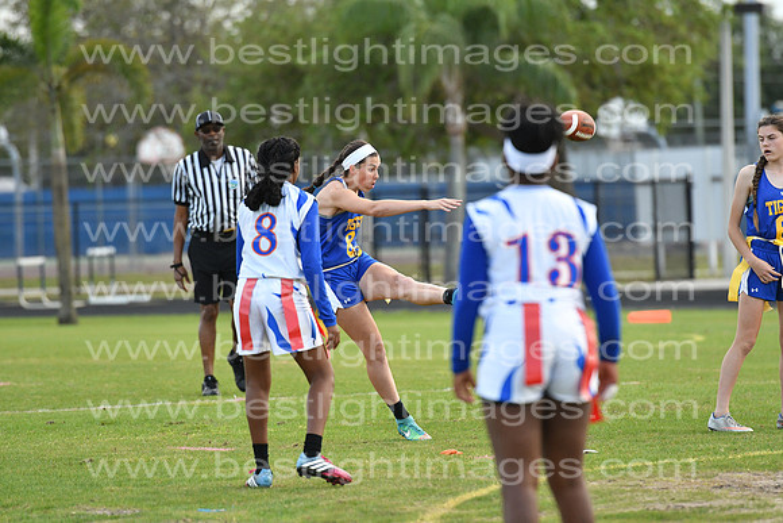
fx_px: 6526
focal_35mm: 300
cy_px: 262
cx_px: 392
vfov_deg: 4.6
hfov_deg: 6.9
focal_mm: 200
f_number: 3.5
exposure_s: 1/2500
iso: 800
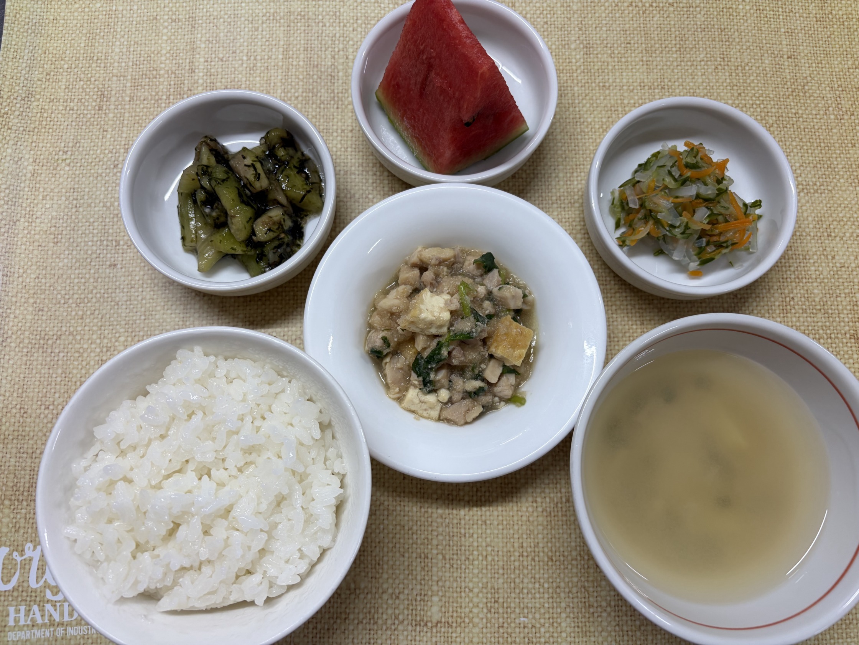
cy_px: 322
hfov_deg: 67.3
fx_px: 645
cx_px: 430
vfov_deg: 53.1
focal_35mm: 26
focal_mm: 5.96
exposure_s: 1/120
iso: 40
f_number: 1.6
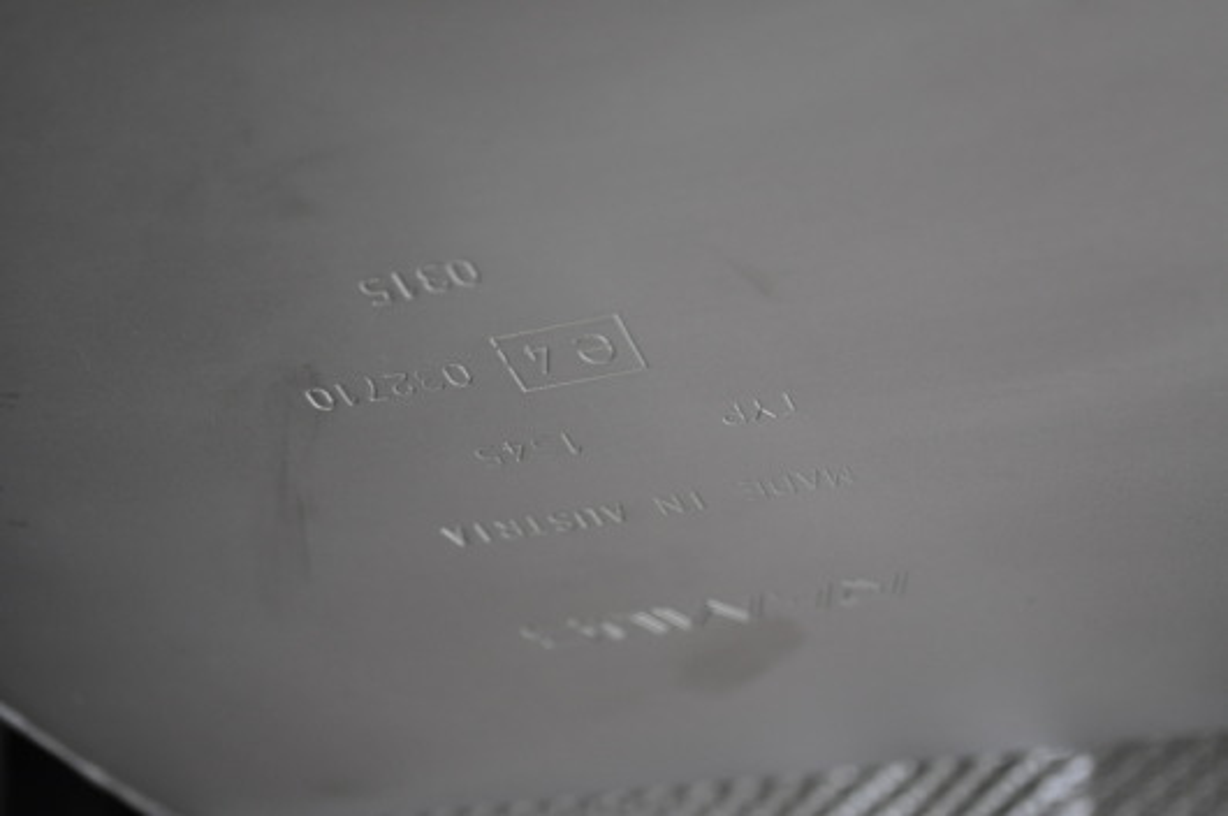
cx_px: 614
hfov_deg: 33.4
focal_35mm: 60
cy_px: 408
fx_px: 2044
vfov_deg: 22.6
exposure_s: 1/50
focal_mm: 40
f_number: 5.3
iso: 800
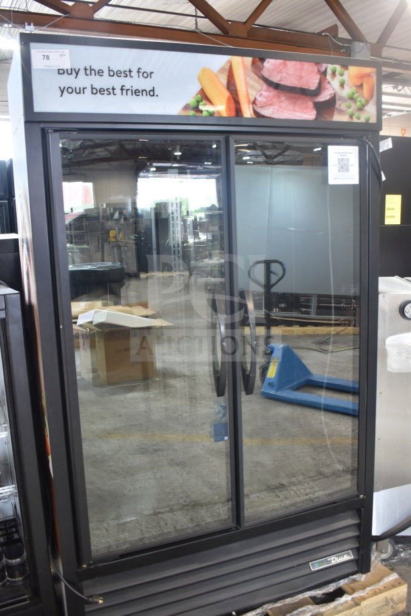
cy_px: 308
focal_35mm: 33
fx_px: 565
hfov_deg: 40.0
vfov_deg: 57.2
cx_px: 206
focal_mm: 22
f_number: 3.8
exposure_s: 1/30
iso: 500
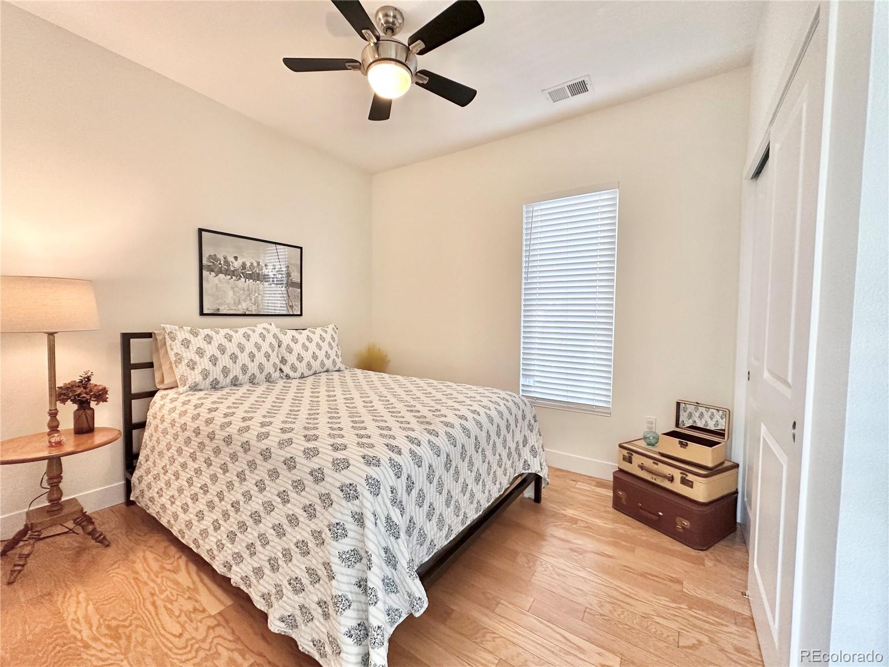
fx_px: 360
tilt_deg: -1.4
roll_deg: -1.4
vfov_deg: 85.7
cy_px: 334
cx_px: 444
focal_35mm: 14
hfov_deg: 102.1
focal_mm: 2.22
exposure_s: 1/120
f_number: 2.2
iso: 250
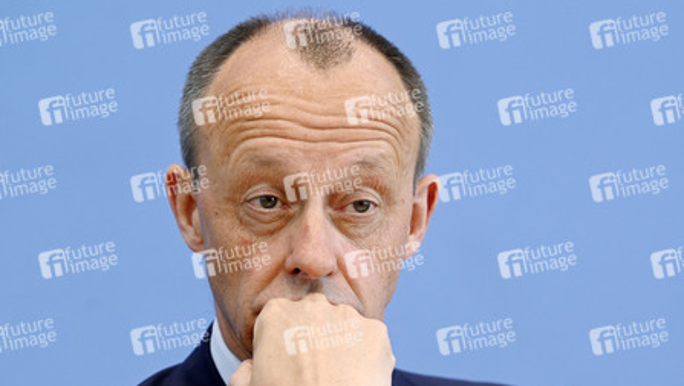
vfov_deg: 5.8
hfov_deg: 10.2
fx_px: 3829
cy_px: 222
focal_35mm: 211
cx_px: 344
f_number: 5.6
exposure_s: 1/500
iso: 2500
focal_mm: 200
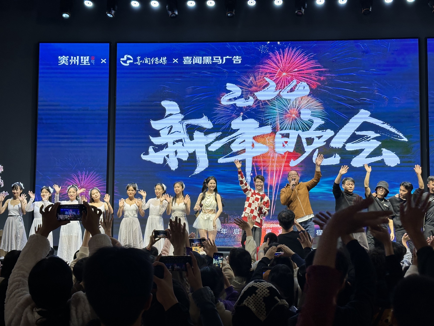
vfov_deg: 30.3
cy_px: 163
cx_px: 217
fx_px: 602
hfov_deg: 39.7
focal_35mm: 48
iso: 64
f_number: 1.78
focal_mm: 6.86
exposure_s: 1/120
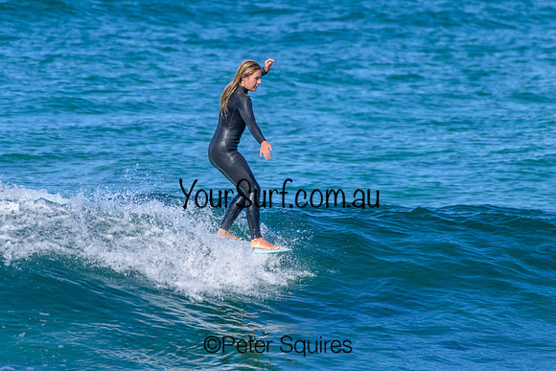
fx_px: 15447
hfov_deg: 2.1
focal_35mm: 1000
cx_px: 278
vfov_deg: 1.4
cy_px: 186
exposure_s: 1/2000
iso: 1250
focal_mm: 1000
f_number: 11
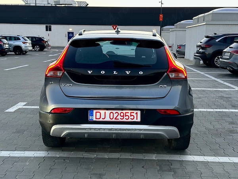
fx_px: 330
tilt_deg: -9.1
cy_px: 90
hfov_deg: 39.7
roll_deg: -0.8
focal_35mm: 48
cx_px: 119
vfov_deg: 30.3
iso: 100
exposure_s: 1/60
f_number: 1.78
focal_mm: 6.86
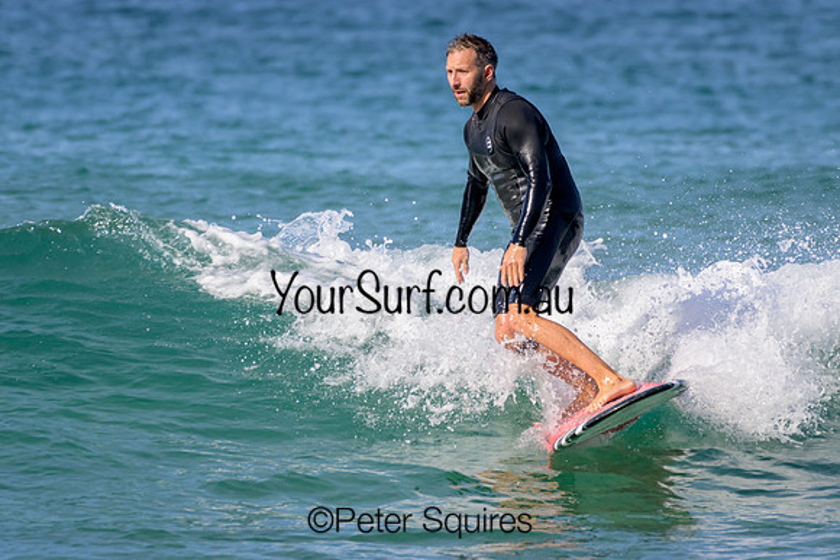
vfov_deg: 1.3
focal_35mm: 1081
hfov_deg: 1.9
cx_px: 410
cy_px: 297
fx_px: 25222
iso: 1000
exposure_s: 1/2000
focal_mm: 1000
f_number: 11
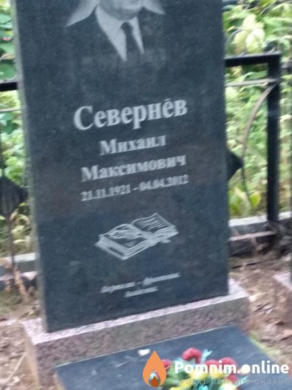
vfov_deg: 67.3
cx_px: 146
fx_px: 292
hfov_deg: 53.1
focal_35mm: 26
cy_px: 195
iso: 1250
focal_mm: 3.81
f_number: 2.2
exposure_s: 1/17
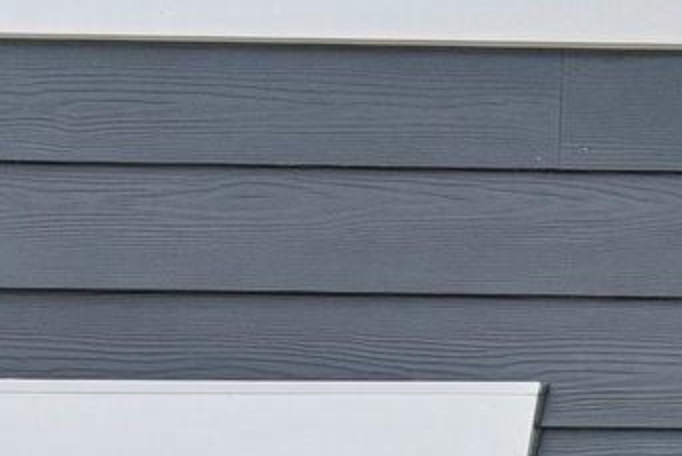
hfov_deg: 11.9
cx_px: 1744
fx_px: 2503
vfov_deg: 9.2
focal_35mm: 132
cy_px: 1155
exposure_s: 1/125
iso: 200
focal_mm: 22
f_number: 11
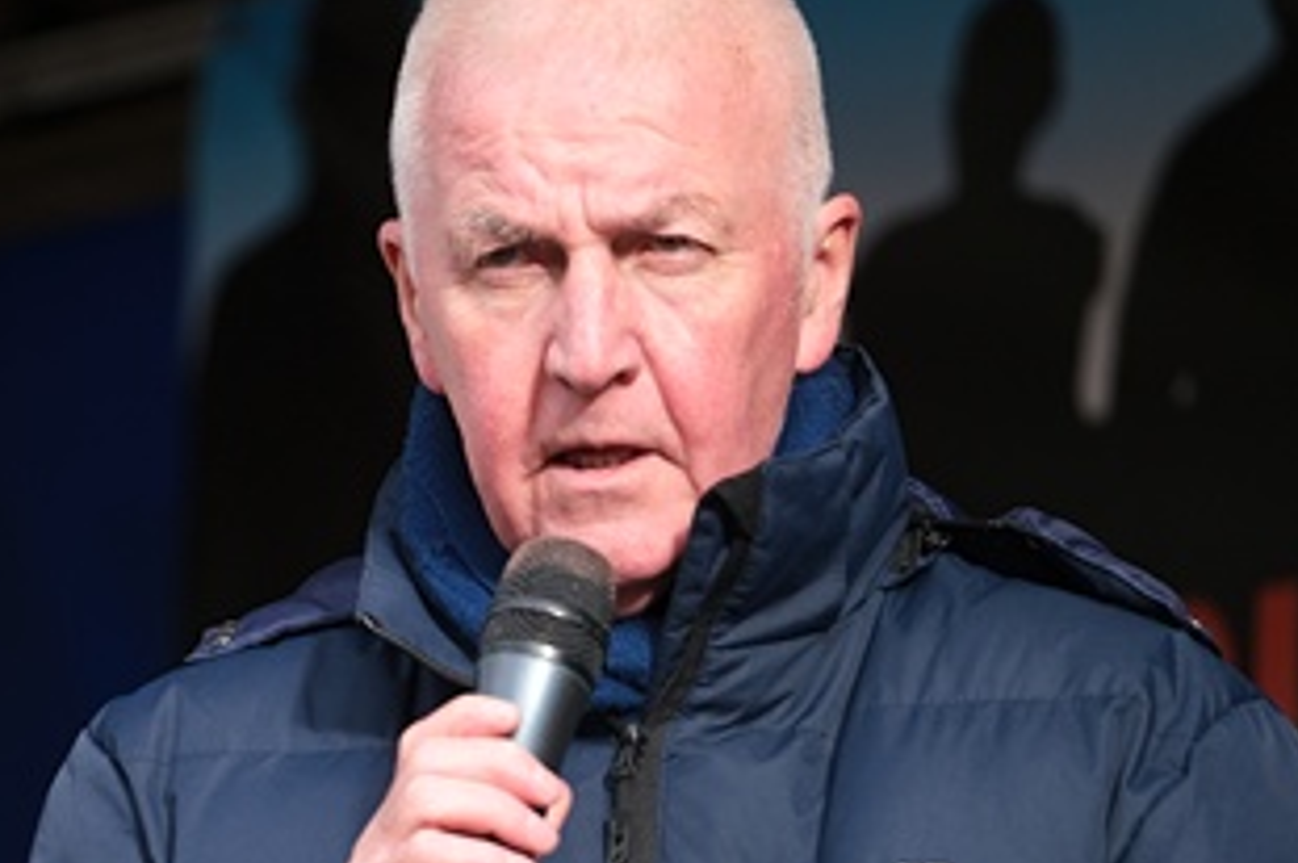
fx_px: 14659
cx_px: 502
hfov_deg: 5.1
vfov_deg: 3.4
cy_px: 628
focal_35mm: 407
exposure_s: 1/1300
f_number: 2.8
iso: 400
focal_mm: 140
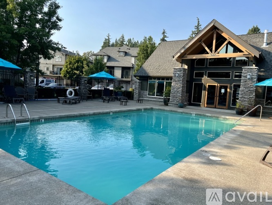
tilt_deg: -4.6
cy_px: 102
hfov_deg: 67.3
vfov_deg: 53.1
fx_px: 204
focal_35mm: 26
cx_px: 136
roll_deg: -2.8
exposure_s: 1/1645
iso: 50
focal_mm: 5.7
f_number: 1.5
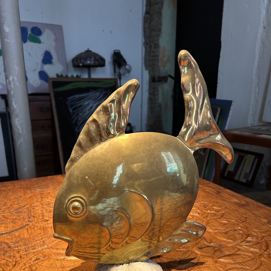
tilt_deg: -17.8
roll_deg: +0.5
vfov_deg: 51.5
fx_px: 275
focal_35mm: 31
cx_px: 135
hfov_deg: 52.5
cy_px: 182
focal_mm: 5.7
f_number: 1.5
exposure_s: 1/100
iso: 125
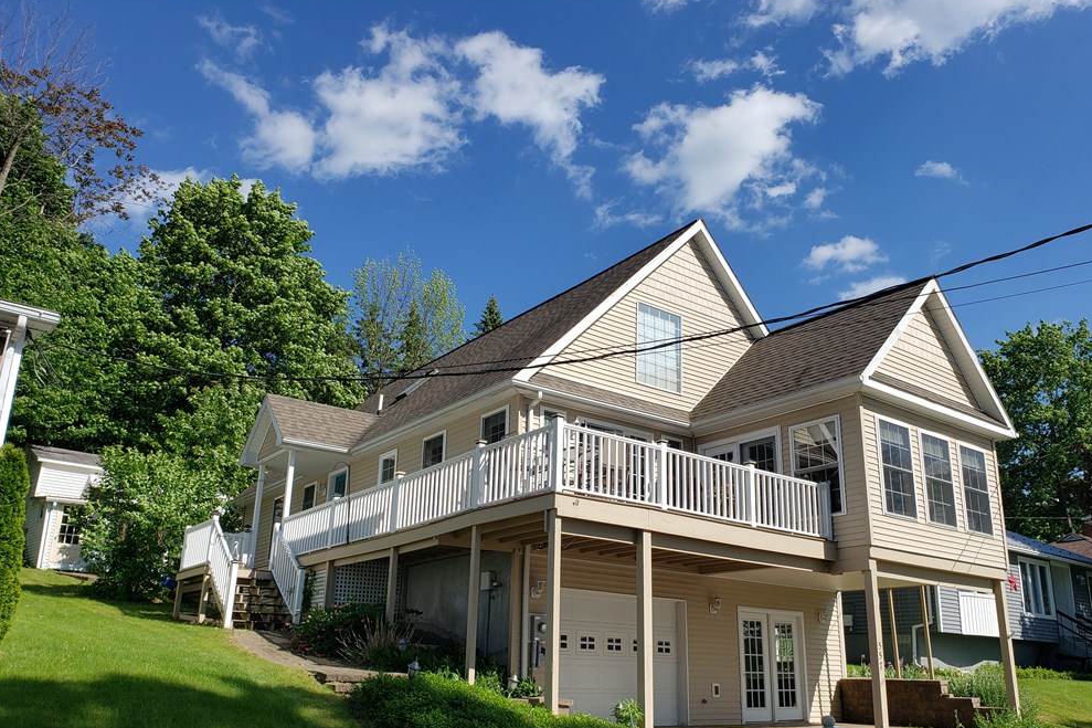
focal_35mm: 28
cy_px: 409
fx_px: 849
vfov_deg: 46.3
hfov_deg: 65.5
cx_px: 555
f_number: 2.4
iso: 50
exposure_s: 1/1813
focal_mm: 4.3
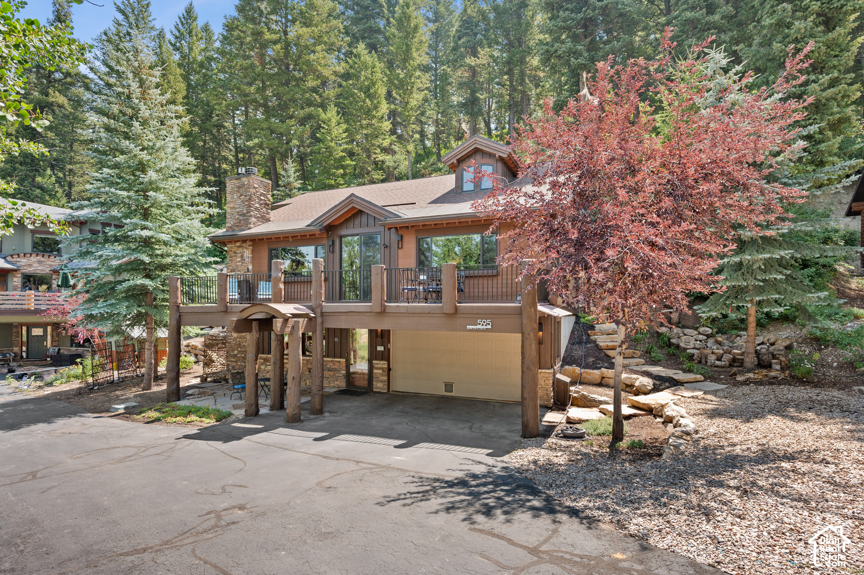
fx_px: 420
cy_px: 288
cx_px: 432
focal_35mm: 18
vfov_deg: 68.8
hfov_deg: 91.6
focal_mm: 17.5
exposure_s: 1/320
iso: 400
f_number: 7.1
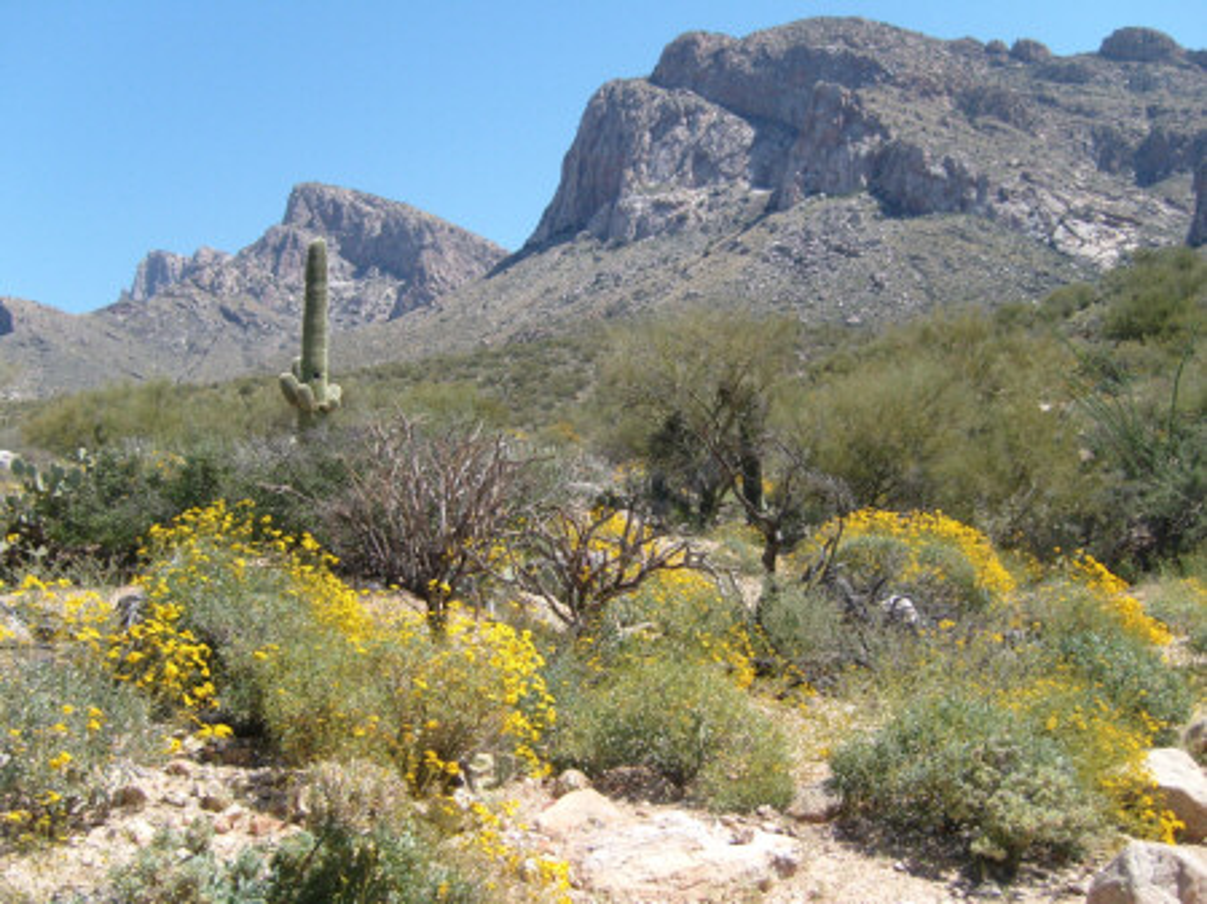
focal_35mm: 35
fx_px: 1220
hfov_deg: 52.7
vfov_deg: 40.7
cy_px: 452
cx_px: 604
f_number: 7.1
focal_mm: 5.8
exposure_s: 1/180
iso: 80
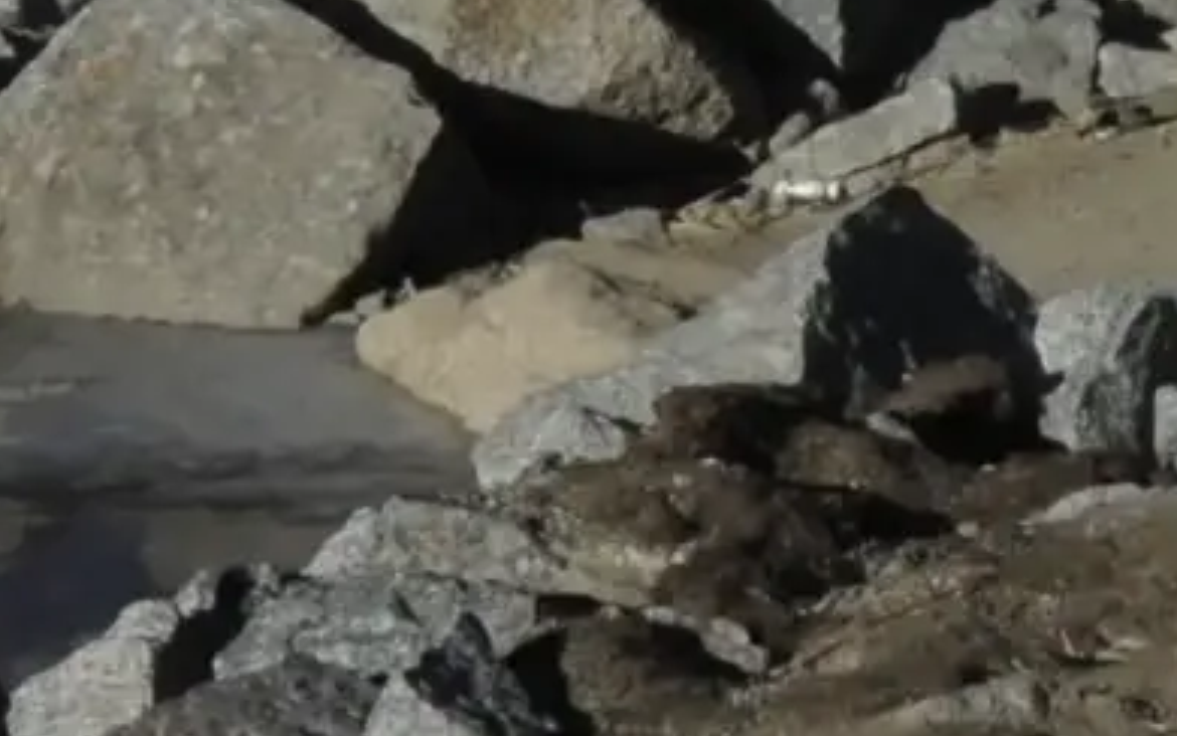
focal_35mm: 294
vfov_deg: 4.3
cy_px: -1679
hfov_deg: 6.7
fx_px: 9433
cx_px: 3099
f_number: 20
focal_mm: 44
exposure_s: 1/1000
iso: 1250
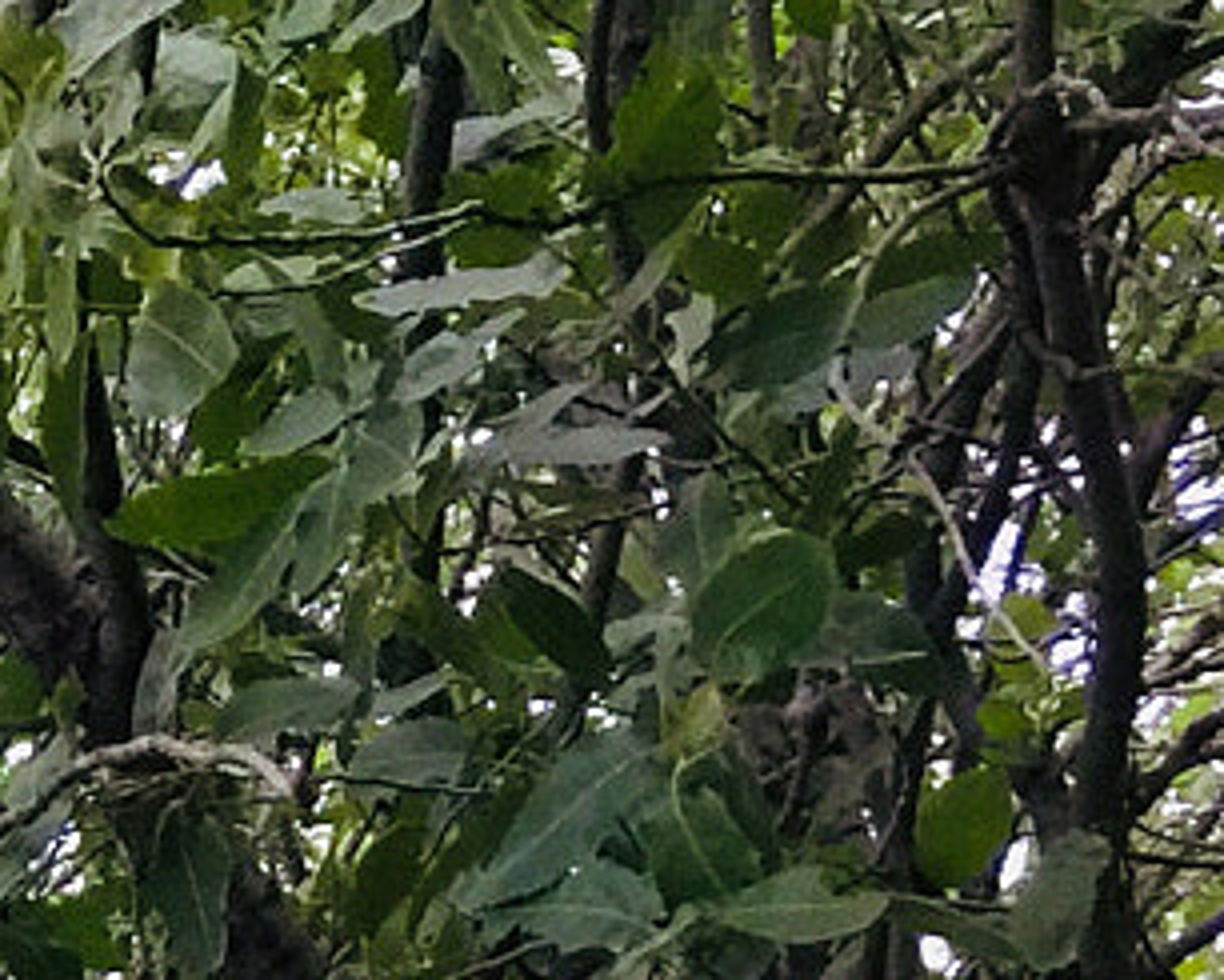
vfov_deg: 9.6
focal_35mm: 148
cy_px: 2068
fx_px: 5363
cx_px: -1488
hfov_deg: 11.3
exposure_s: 1/33
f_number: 2.2
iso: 64
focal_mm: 4.15
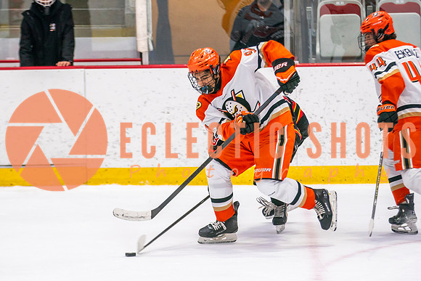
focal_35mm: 289
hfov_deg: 7.1
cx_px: 193
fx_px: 3379
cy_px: 201
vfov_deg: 4.8
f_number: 2.8
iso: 640
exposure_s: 1/640
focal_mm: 155
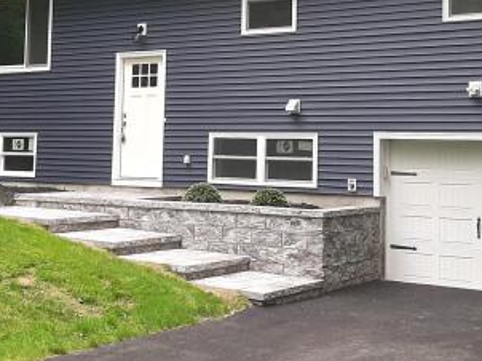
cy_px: 97
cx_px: 251
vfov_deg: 23.4
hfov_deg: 31.2
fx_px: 863
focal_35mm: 62
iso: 40
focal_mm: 3.93
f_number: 1.7
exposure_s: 1/157
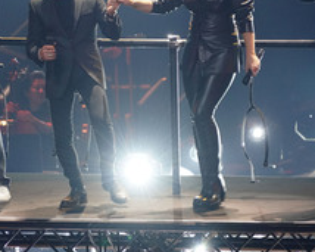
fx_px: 3681
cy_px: 50
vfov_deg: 3.9
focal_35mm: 395
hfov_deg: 4.9
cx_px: 163
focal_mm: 200
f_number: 5.6
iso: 2000
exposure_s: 1/100
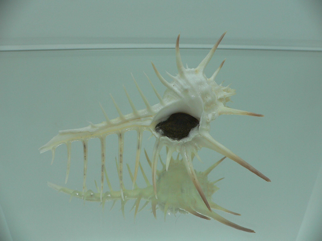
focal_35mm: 35
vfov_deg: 40.7
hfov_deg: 52.6
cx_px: 161
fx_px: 326
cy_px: 120
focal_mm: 4.6
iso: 80
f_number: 2.8
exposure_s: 1/80
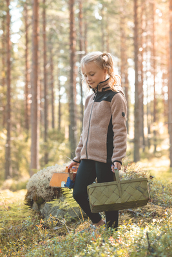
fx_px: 609
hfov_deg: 16.1
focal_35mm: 85
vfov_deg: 23.9
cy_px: 128
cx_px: 86
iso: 160
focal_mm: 85
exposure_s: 1/200
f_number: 4
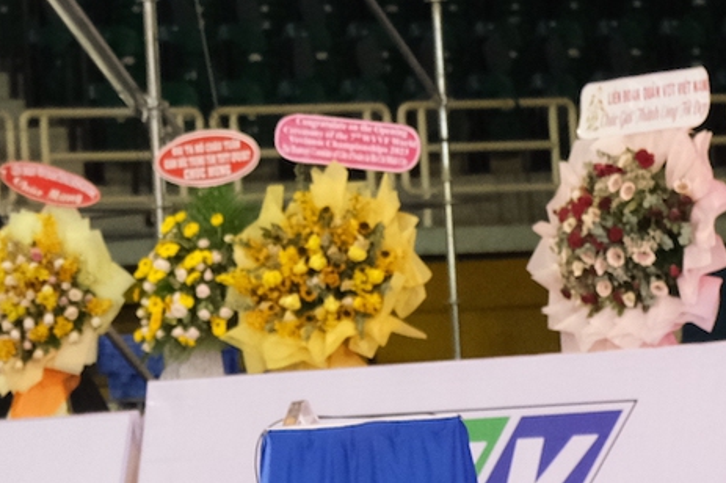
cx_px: -387
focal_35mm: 376
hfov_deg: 5.4
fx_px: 7577
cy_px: -128
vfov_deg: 3.6
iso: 2500
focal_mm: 57.9
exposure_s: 1/400
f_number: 2.8
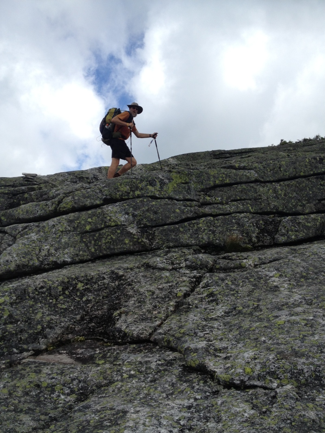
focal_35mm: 35
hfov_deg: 40.7
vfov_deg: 52.6
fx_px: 438
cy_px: 216
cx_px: 162
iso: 50
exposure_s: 1/1534
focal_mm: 4.28
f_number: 2.4
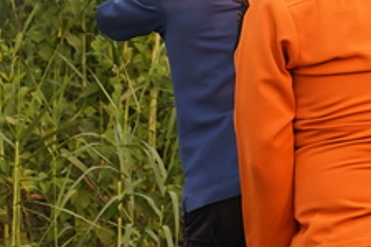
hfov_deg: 5.5
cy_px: 0
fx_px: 3854
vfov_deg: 3.7
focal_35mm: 374
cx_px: 200
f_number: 5.6
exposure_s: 1/250
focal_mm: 62
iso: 160
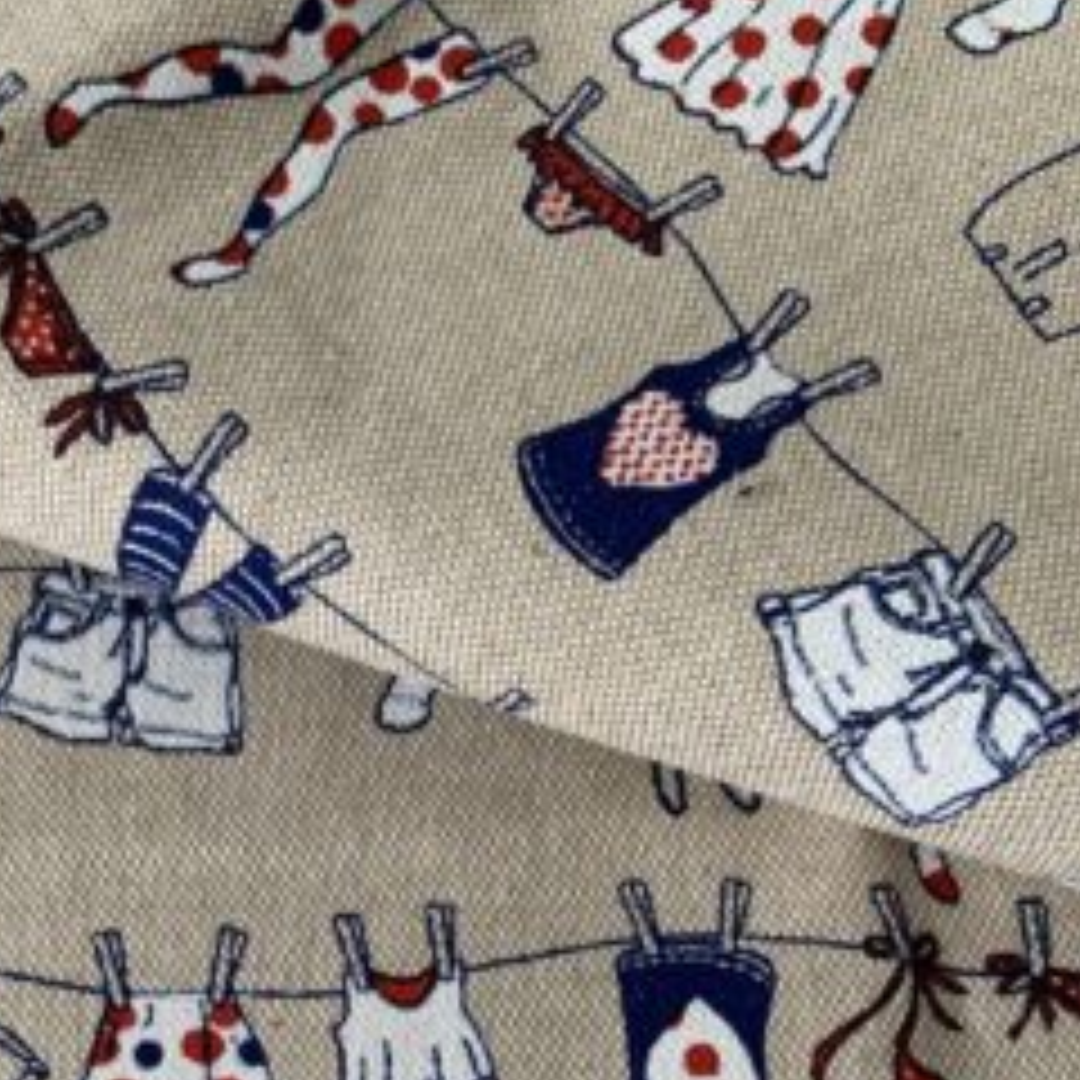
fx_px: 1730
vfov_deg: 31.5
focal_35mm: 49
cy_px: 1130
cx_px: 364
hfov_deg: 34.4
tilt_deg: -74.0
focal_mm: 4.25
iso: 100
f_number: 1.8
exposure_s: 1/60
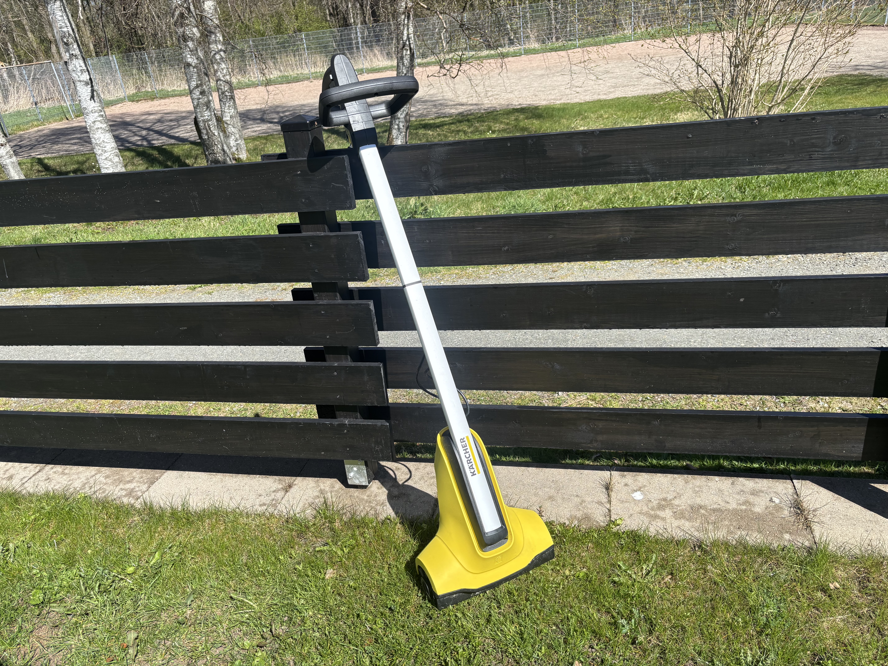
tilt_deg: -24.7
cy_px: 333
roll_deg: +6.8
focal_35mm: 26
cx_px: 444
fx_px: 667
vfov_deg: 53.1
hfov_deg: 67.3
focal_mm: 5.96
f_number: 1.6
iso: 50
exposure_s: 1/1876
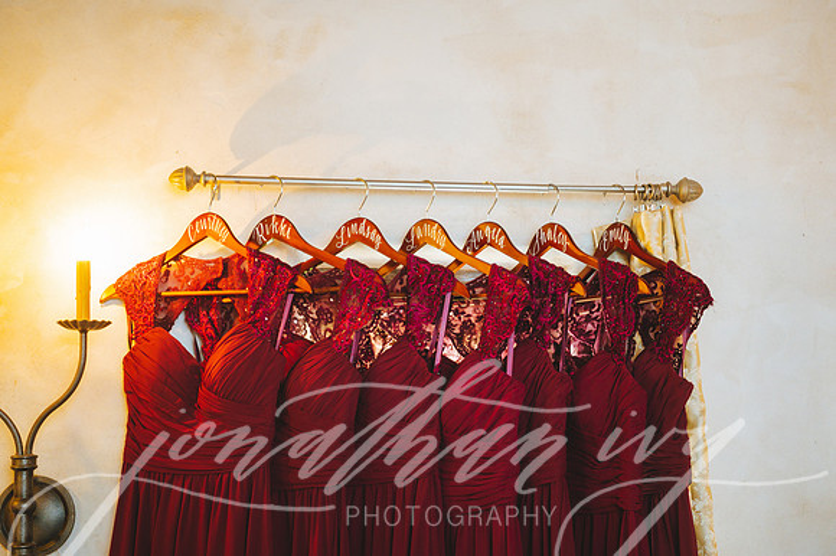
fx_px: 1207
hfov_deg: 38.2
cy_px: 278
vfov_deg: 26.0
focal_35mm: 52
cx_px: 418
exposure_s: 1/80
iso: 1000
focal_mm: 52
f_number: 2.8
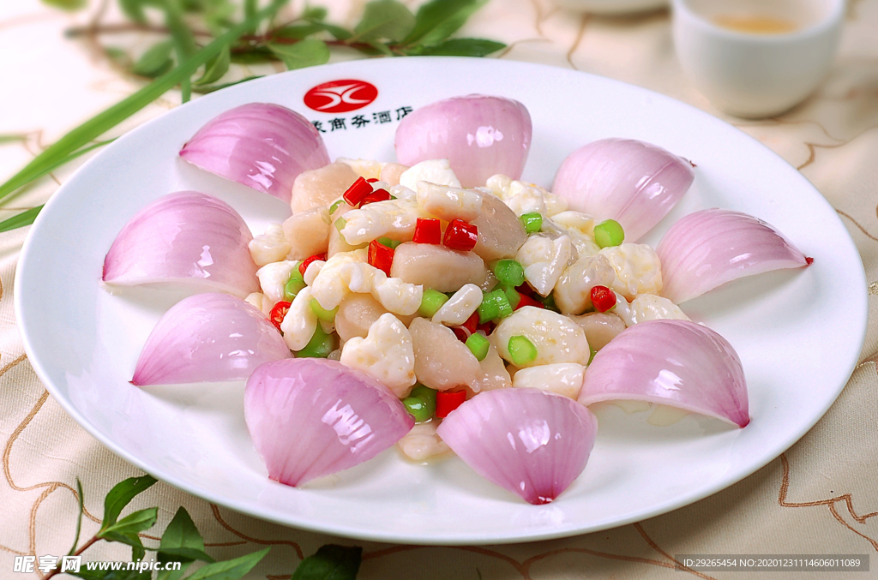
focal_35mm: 90
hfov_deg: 22.7
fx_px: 2189
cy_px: 290
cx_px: 439
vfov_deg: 15.1
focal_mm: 60
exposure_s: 1/800
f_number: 8
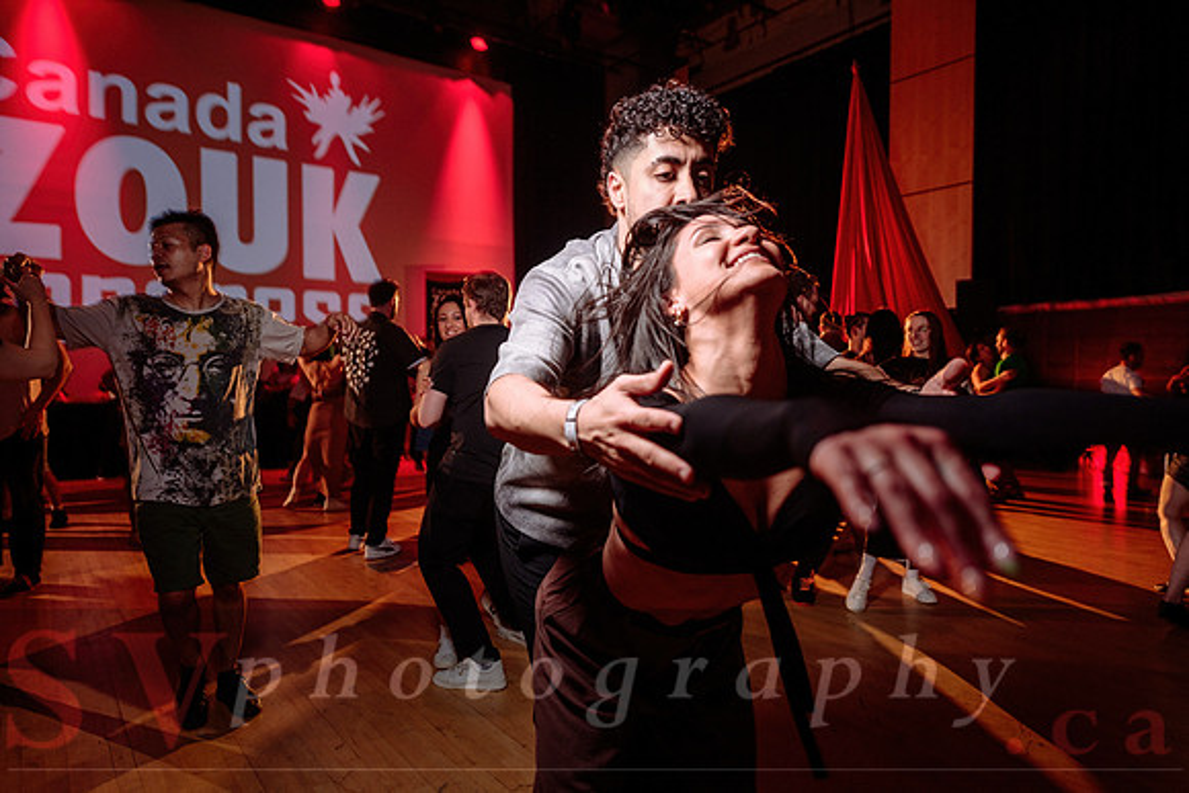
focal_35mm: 24
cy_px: 396
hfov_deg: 73.7
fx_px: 793
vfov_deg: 53.2
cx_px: 594
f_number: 2.8
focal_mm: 24
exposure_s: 1/40
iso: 1250
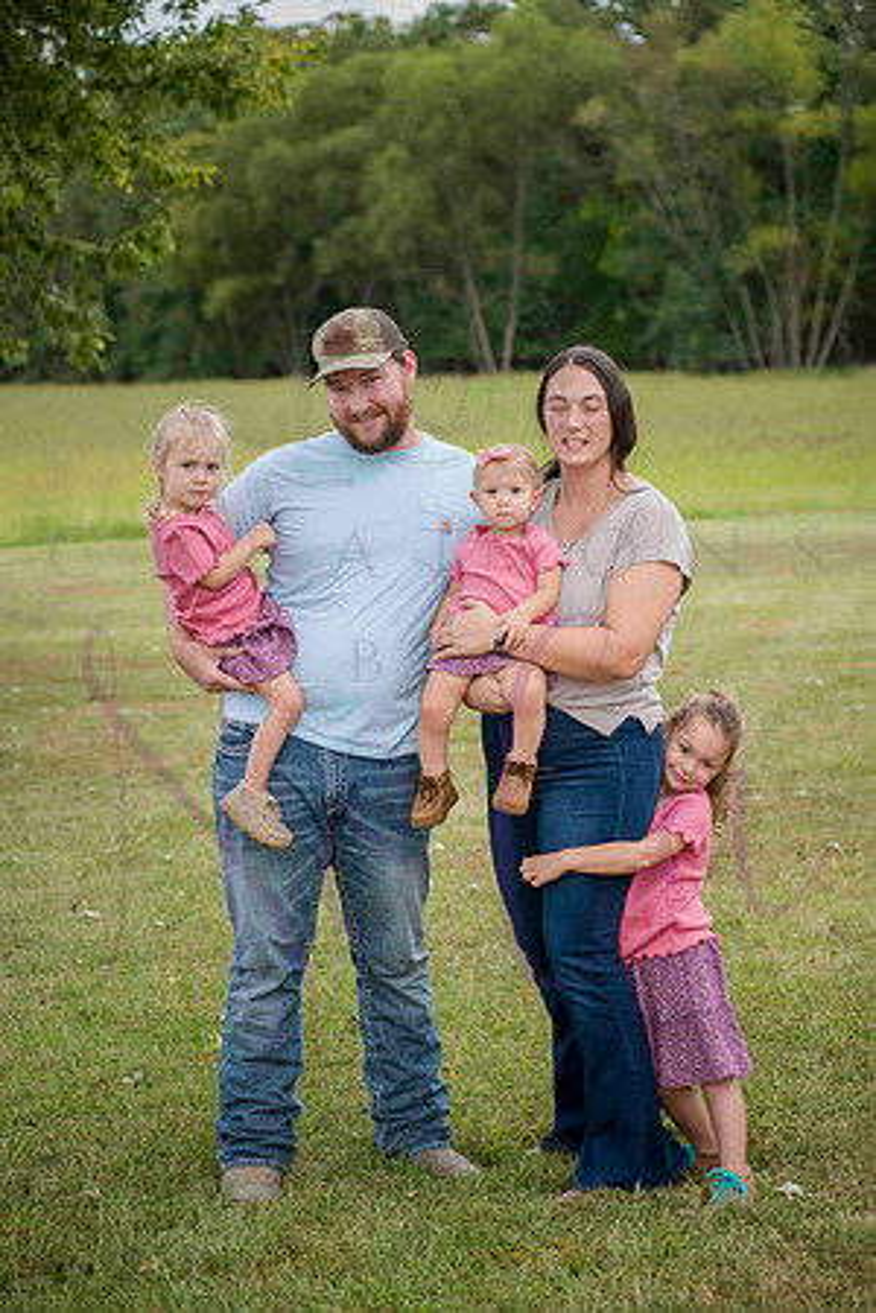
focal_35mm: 80
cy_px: 656
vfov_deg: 25.4
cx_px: 438
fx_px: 2920
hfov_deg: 17.1
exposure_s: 1/500
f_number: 4.5
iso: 400
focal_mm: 80
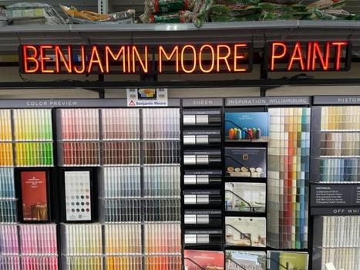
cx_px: 180
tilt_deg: -2.7
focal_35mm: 26
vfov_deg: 53.0
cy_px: 135
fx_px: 270
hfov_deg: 67.3
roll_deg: +0.5
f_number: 1.6
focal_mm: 4.2
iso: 50
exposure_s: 1/125
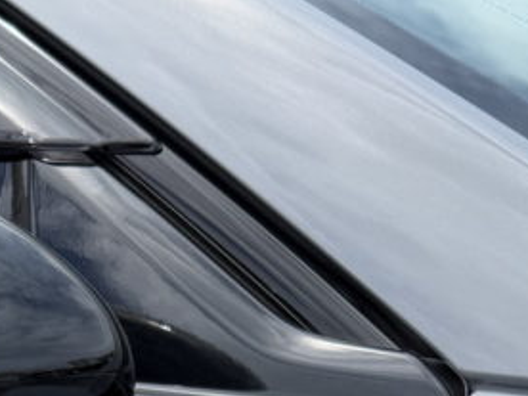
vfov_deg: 14.7
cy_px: 687
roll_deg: +4.8
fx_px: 1358
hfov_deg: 20.5
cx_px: -117
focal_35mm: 89
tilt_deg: -18.4
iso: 80
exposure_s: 1/2525
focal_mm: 6.76
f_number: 1.78
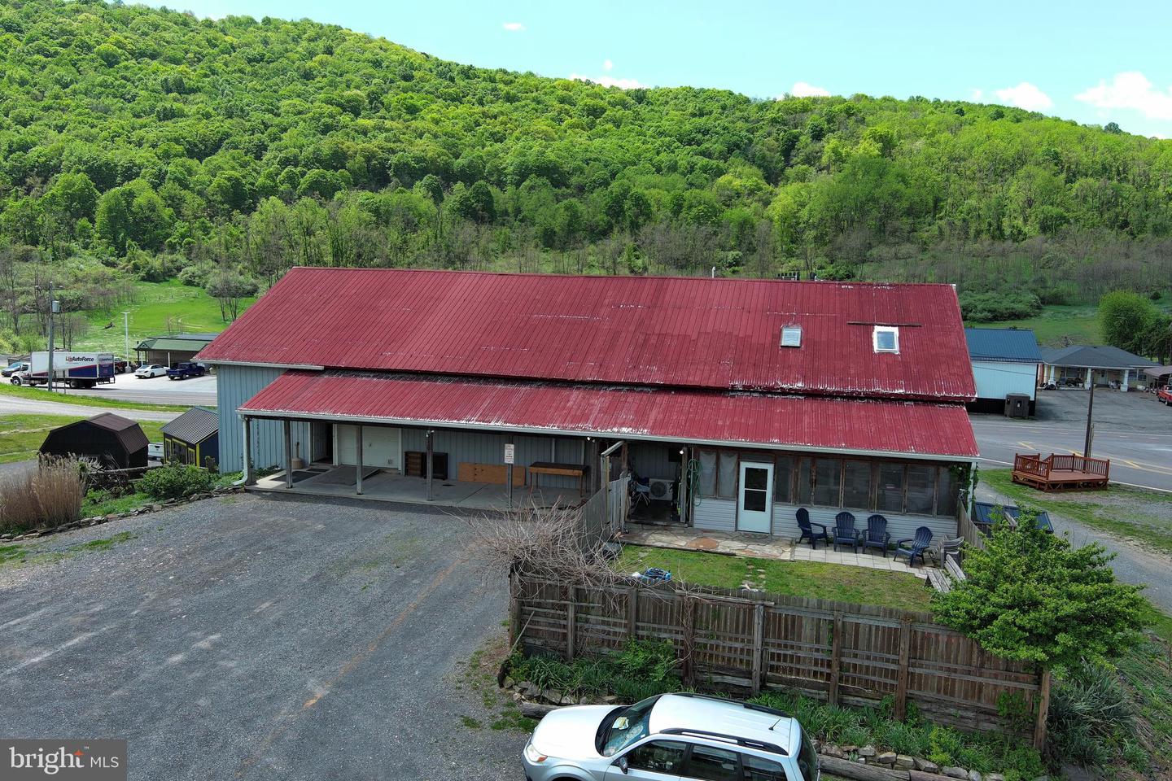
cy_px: 390
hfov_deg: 63.7
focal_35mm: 29
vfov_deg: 45.0
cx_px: 586
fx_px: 944
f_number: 2.8
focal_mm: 10.57
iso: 100
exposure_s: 1/673
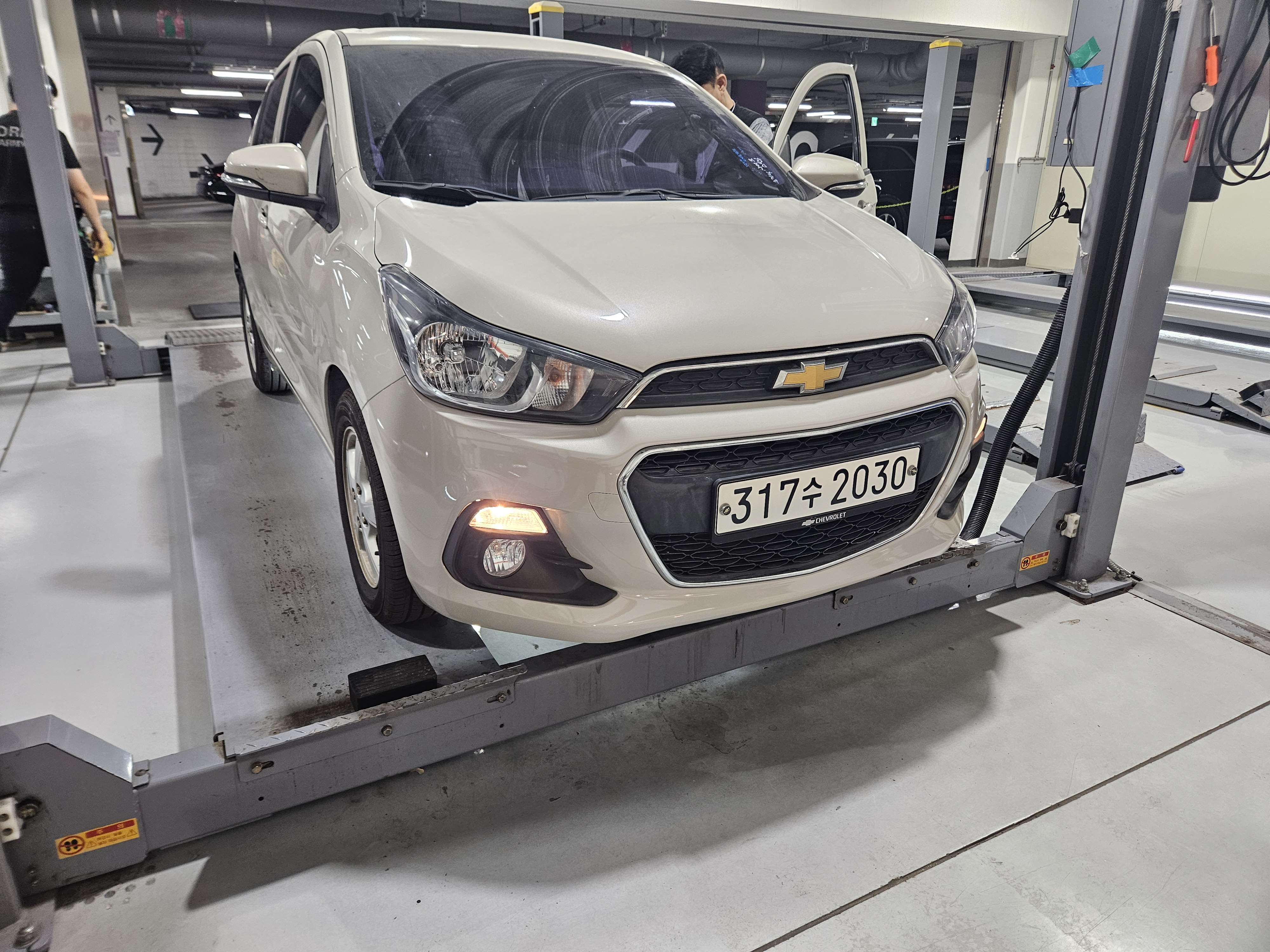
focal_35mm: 23
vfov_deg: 58.9
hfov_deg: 73.9
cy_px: 476
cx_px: 635
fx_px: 844
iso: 200
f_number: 1.8
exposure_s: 1/120
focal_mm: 5.4
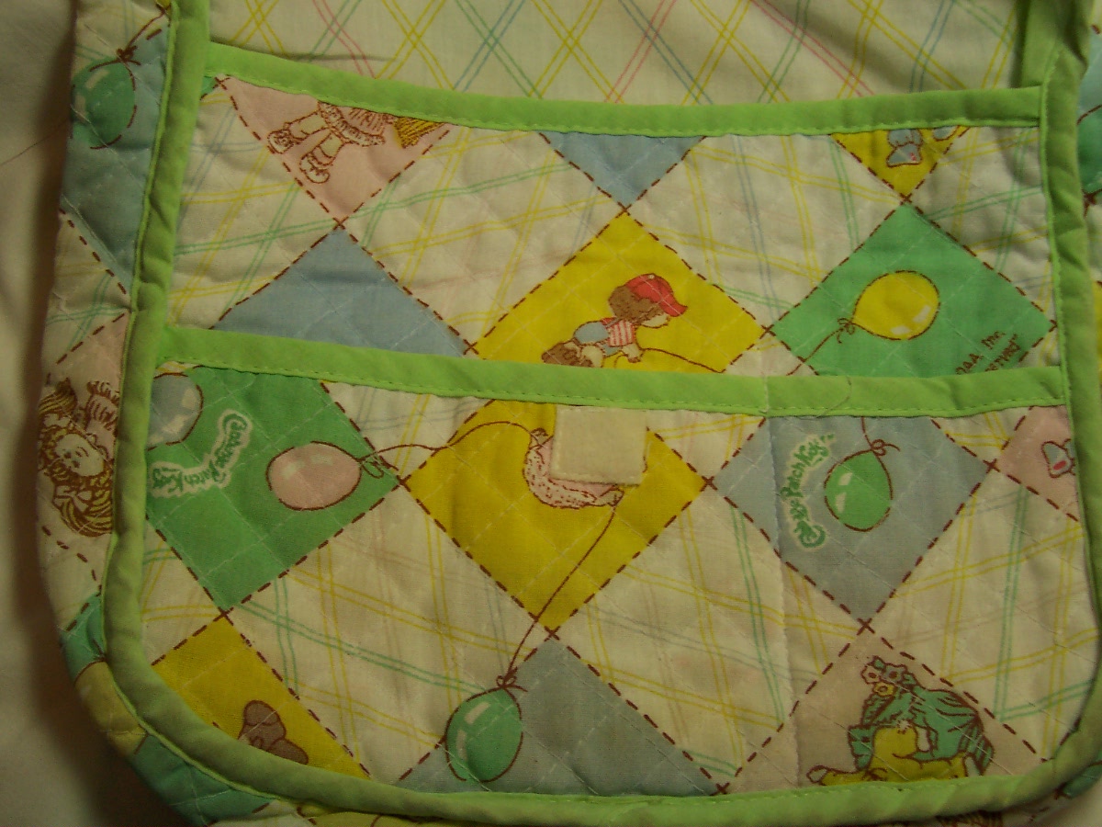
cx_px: 551
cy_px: 414
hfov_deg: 50.1
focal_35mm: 37
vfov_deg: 38.7
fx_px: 1178
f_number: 2.8
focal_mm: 5.6
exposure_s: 1/90
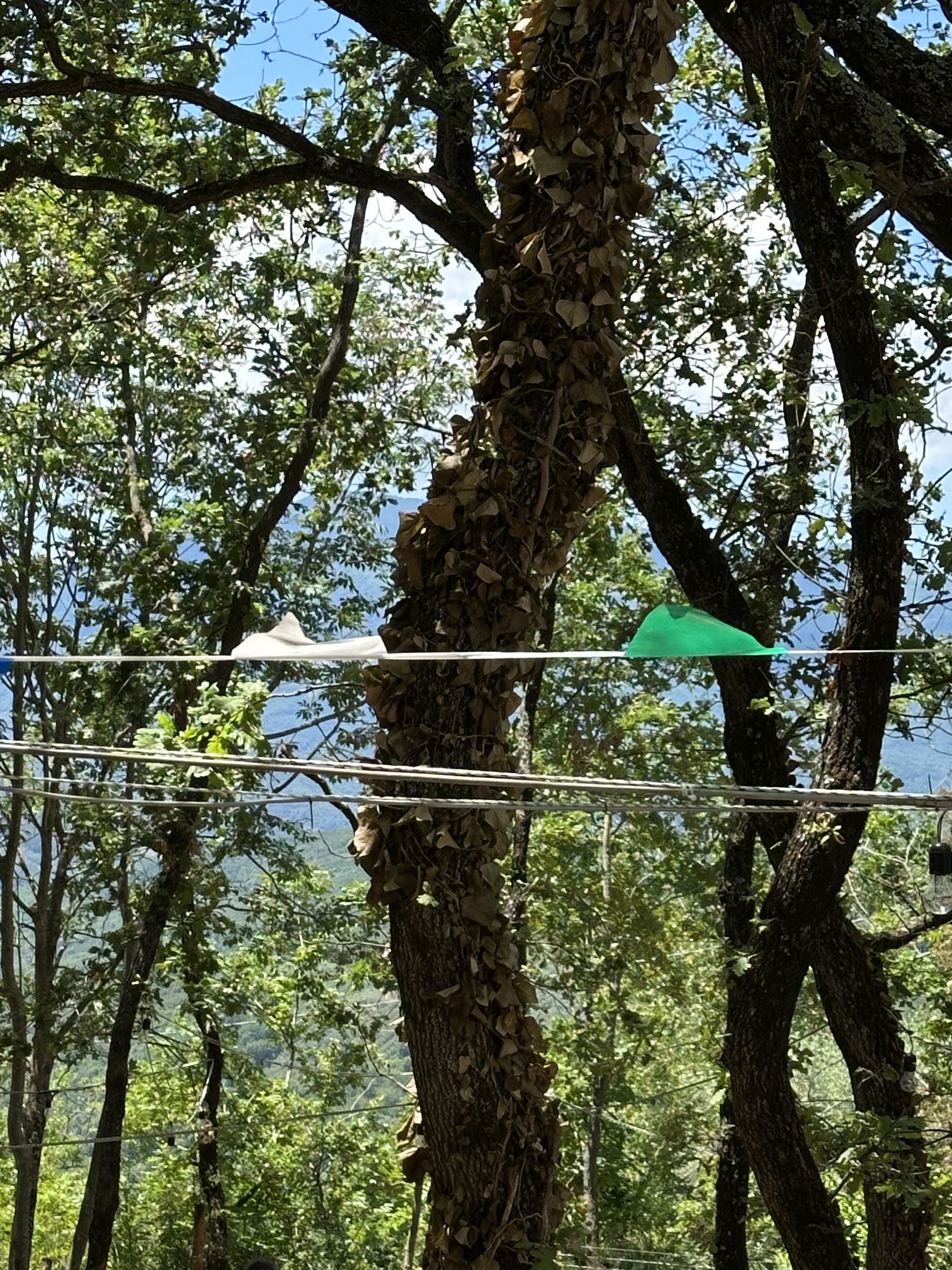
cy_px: 811
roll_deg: -2.4
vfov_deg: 20.4
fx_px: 3520
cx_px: 345
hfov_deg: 15.4
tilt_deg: -1.9
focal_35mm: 96
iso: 64
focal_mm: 6.86
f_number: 1.78
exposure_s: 1/1145
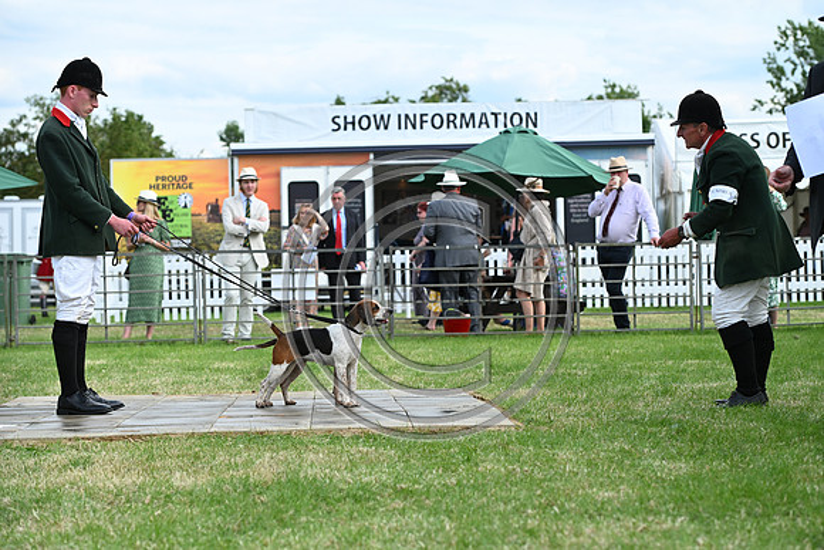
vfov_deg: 14.9
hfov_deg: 22.1
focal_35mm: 92
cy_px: 275
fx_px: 2106
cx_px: 412
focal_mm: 92
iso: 400
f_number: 4.5
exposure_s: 1/1000
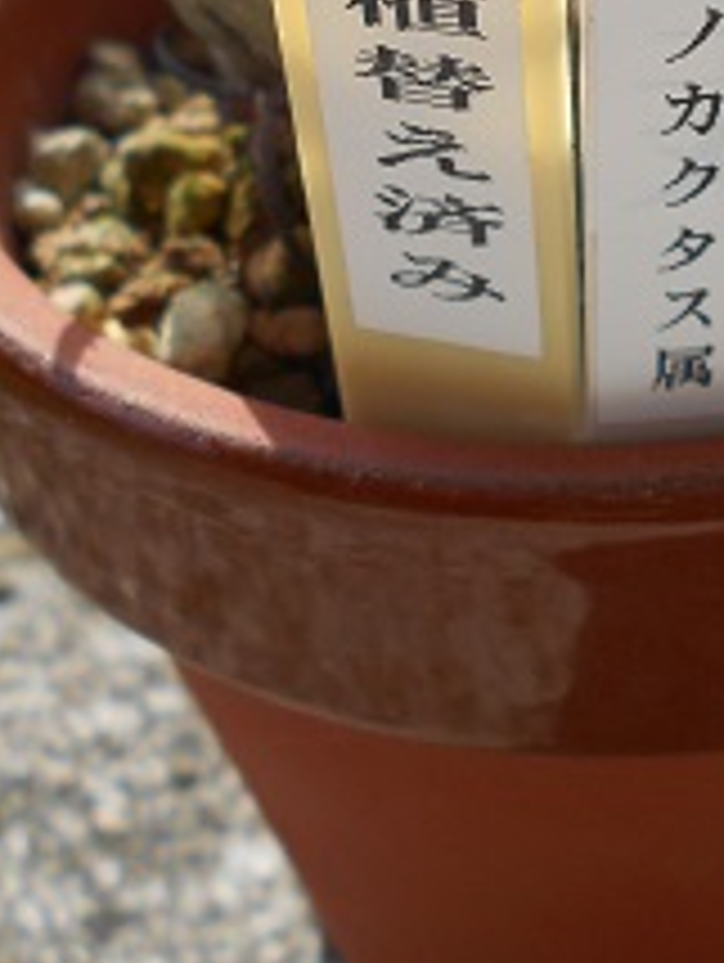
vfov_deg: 26.3
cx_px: 618
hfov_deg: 20.7
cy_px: 0
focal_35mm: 70
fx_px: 1948
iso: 80
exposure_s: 1/640
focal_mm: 5.1
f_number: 3.4
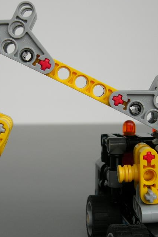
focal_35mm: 63
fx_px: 415
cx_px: 60
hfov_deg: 21.5
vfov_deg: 31.9
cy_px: 126
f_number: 2.8
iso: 64
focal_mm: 7.8
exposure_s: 1/41
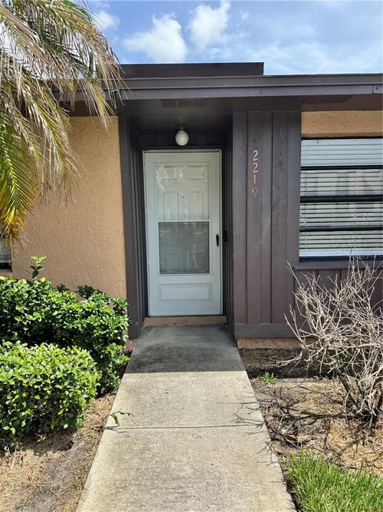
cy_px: 256
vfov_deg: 71.6
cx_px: 192
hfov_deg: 56.8
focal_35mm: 24
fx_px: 354
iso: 80
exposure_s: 1/2604
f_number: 1.78
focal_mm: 6.76
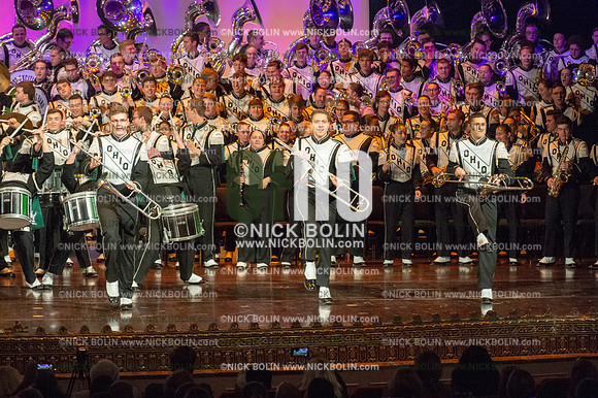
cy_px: 199
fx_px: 3071
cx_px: 299
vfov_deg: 7.4
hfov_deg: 11.1
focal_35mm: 185
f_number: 5.6
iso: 8000
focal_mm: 185
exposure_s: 1/320
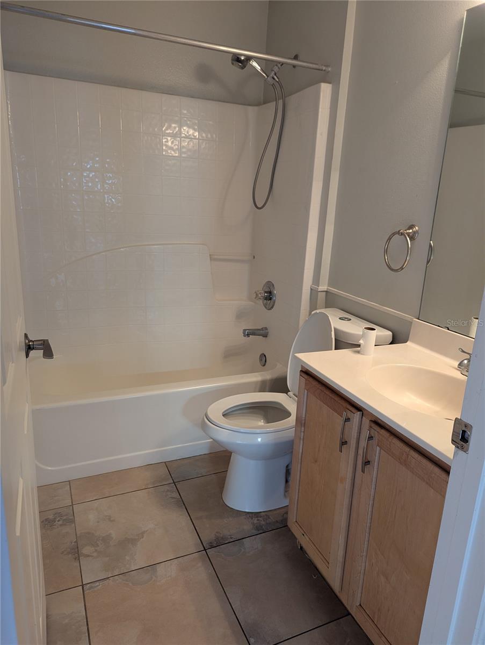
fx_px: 447
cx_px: 242
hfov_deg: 56.9
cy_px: 322
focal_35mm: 24
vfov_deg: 71.5
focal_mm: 6.81
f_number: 1.85
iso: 132
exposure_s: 1/30
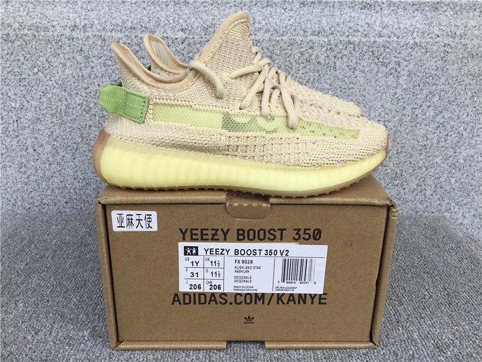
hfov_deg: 58.4
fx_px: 432
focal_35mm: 31
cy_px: 181
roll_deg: -0.6
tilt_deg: -18.2
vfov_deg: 45.4
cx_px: 241
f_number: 2.4
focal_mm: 3.3
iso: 25
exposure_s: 1/448
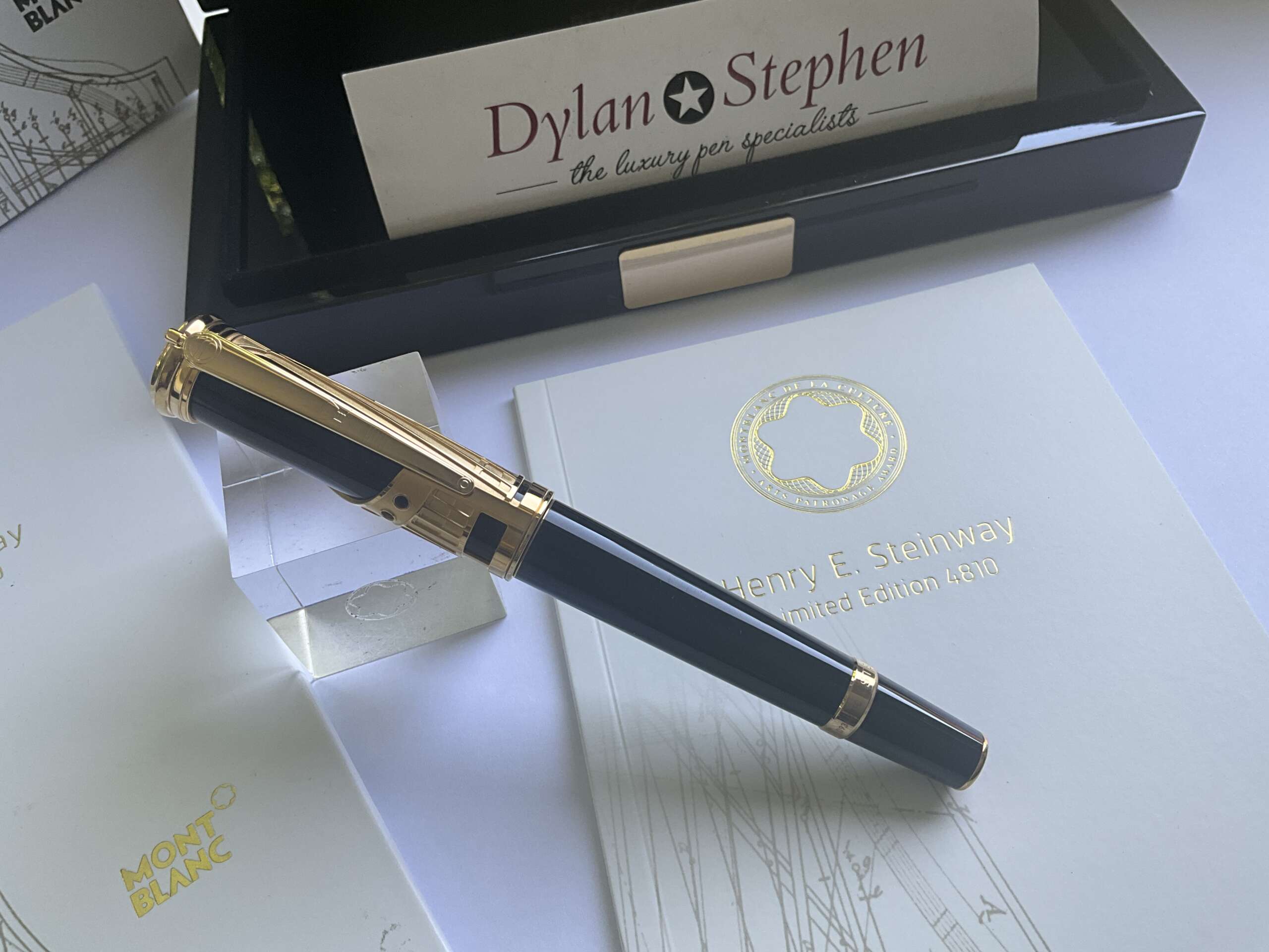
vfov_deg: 48.2
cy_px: 476
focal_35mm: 29
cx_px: 634
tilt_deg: -54.9
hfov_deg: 61.7
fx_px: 1063
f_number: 1.8
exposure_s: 1/122
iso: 40
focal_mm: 3
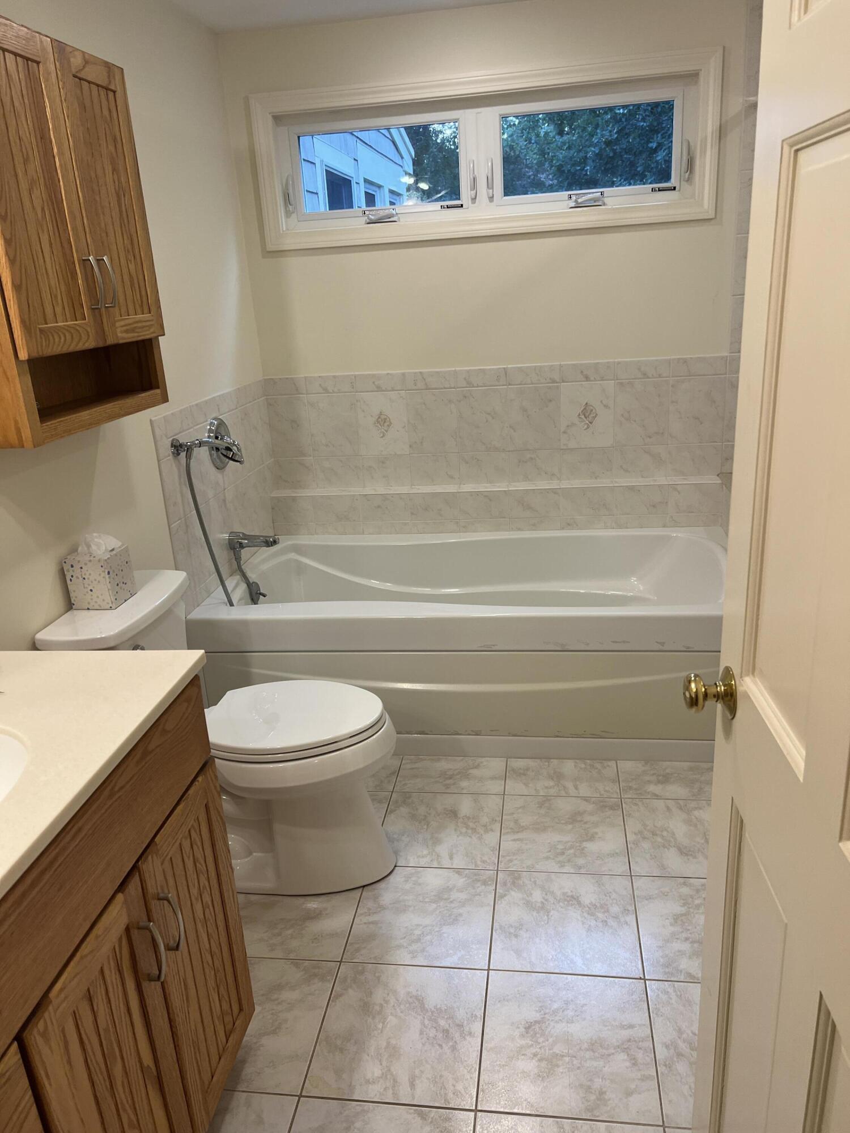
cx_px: 425
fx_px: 851
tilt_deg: -20.2
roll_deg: +2.4
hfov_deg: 53.1
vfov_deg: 67.3
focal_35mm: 26
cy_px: 566
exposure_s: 1/120
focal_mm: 5.7
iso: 100
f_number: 1.5
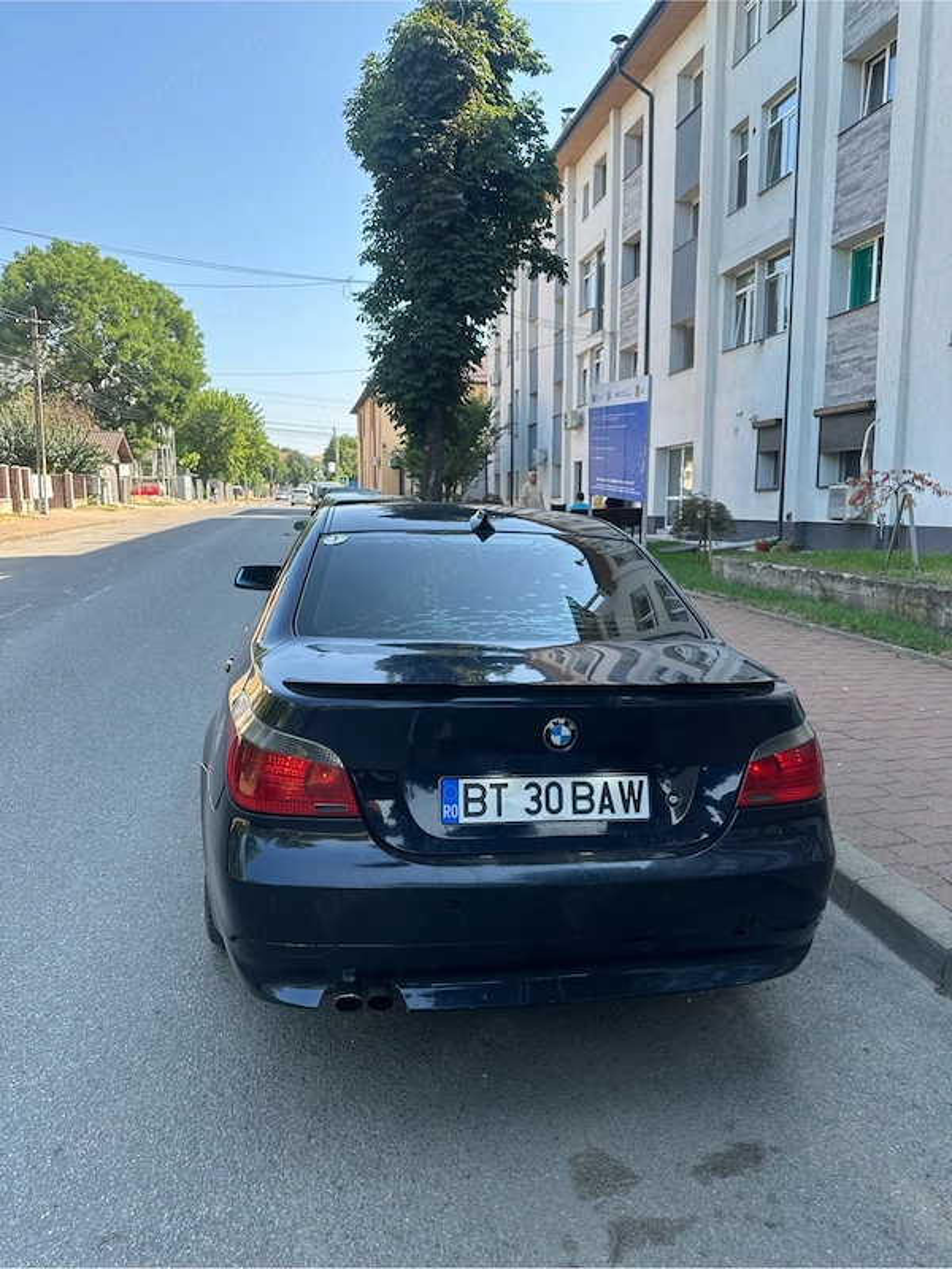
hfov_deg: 56.8
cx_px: 476
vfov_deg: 71.6
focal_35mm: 24
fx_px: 880
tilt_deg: -8.3
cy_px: 634
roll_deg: -0.9
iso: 80
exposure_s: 1/797
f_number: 1.78
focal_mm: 6.86
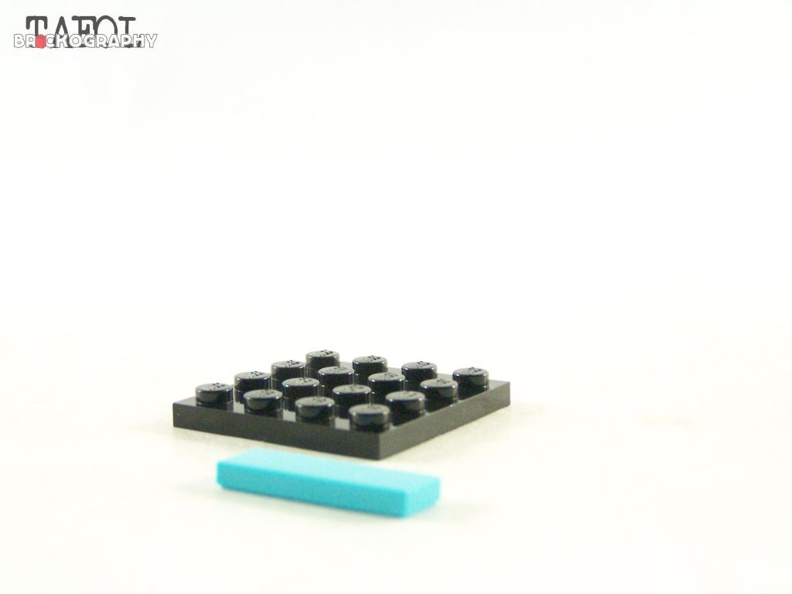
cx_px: 396
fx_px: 1533
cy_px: 297
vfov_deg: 21.9
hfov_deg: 29.0
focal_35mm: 67
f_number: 3.2
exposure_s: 1/60
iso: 400
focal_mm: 11.1
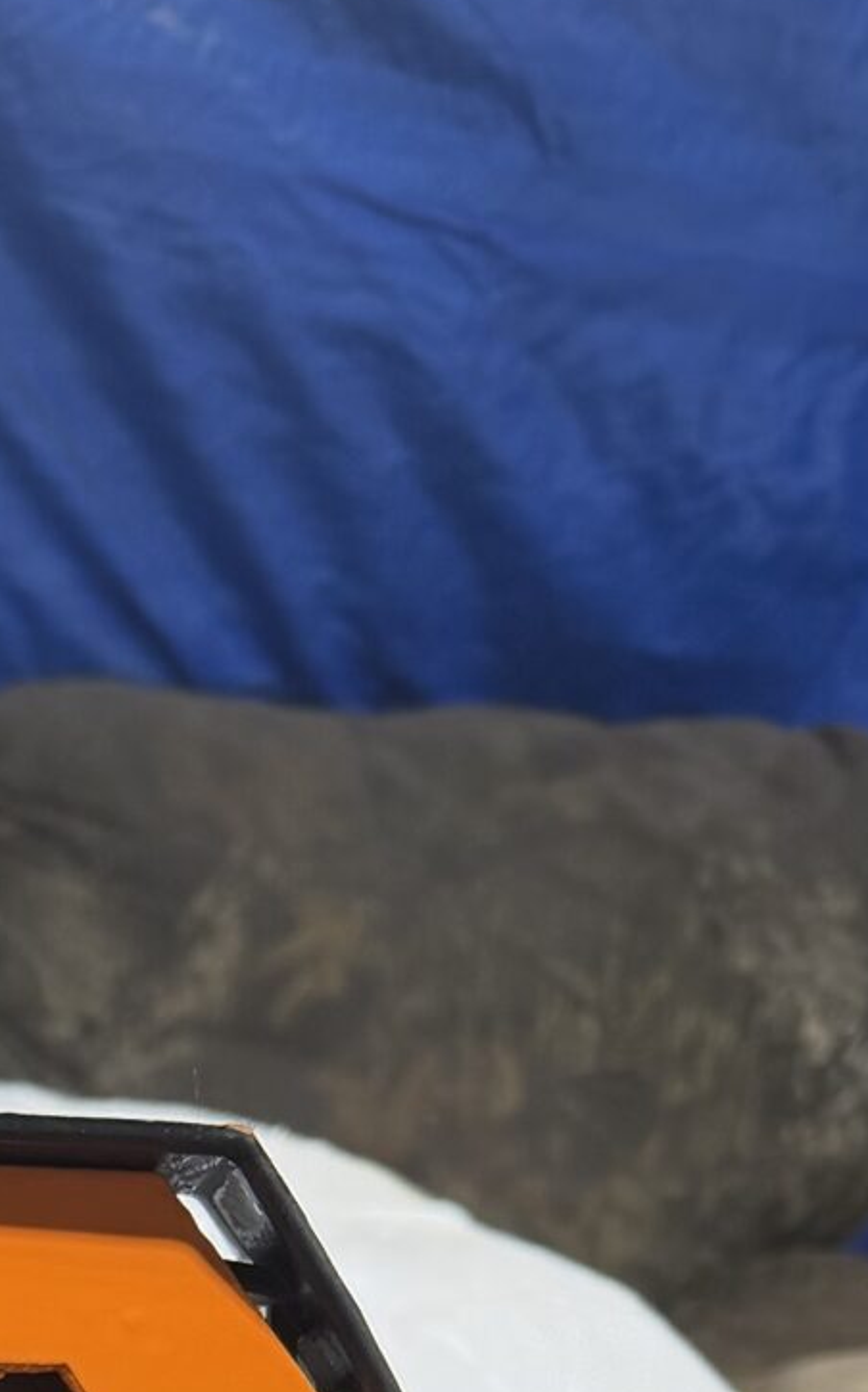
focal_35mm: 90
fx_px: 3409
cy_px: 2401
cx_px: -960
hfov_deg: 12.5
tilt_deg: -35.5
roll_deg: -0.8
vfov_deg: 18.7
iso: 160
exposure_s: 1/121
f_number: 1.78
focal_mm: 6.76
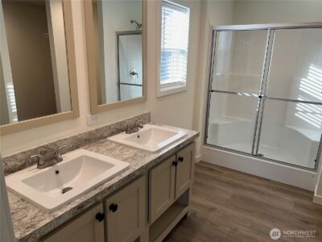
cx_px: 161
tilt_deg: -14.8
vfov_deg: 53.1
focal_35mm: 26
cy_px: 121
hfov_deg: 67.3
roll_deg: -0.9
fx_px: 242
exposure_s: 1/168
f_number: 1.5
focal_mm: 5.7
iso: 40
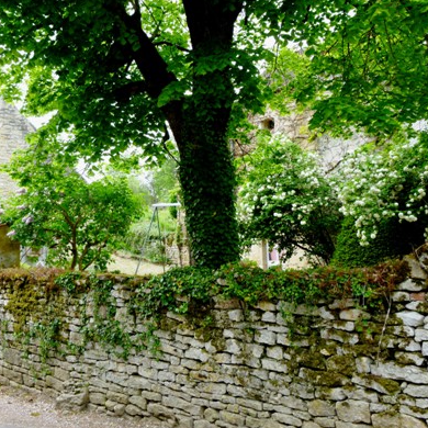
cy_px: 189
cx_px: 124
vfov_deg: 37.5
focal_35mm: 45
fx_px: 629
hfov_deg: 36.9
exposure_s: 1/125
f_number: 3.4
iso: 100
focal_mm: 5.6
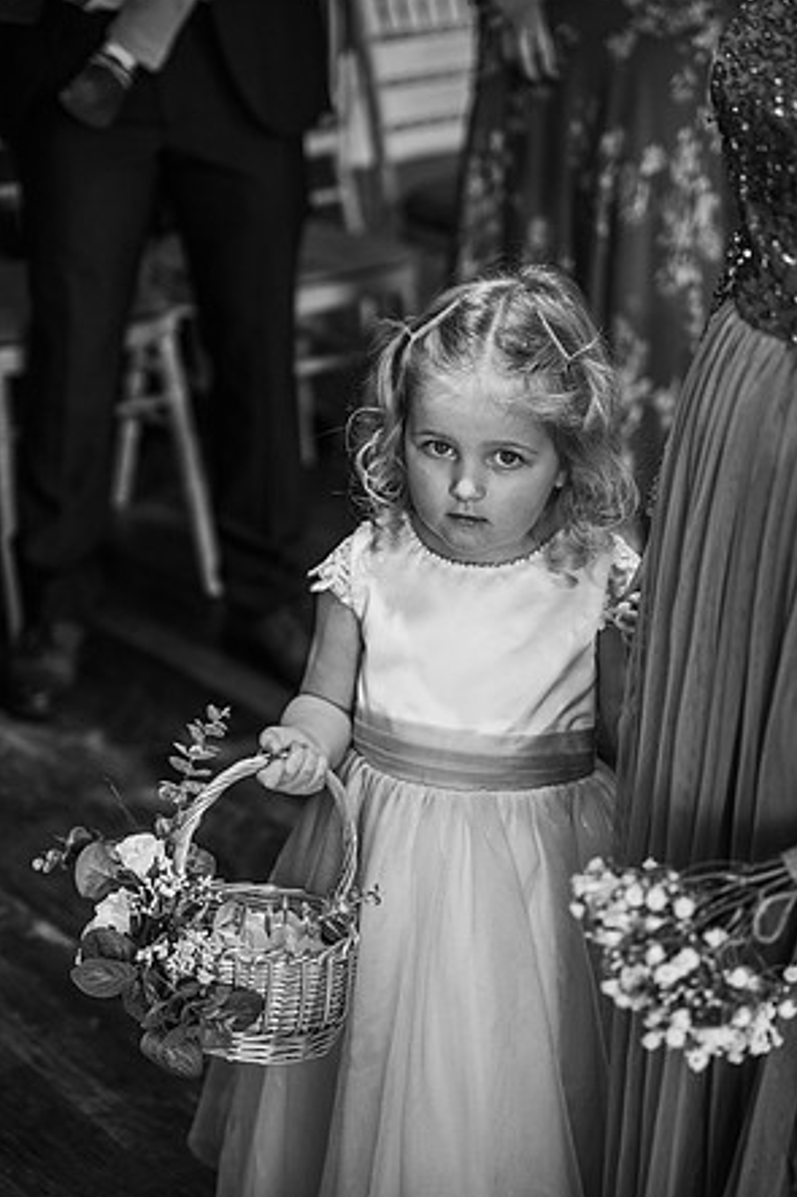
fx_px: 2359
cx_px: 401
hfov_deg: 19.2
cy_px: 592
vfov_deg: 28.5
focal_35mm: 71
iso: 720
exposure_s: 1/200
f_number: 2.8
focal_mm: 70
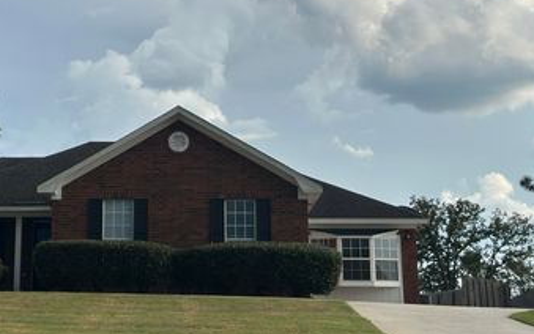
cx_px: 162
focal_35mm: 75
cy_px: 158
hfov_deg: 27.3
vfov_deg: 17.4
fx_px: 1092
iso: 100
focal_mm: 6.86
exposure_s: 1/5000
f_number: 1.78
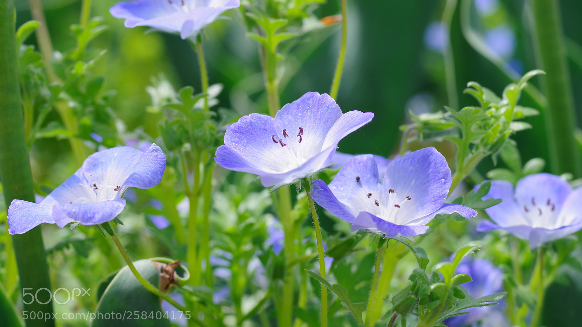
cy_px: 149
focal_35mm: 79
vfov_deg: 15.3
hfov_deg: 26.8
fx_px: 1219
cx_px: 292
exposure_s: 1/400
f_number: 7.1
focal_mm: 50
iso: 200
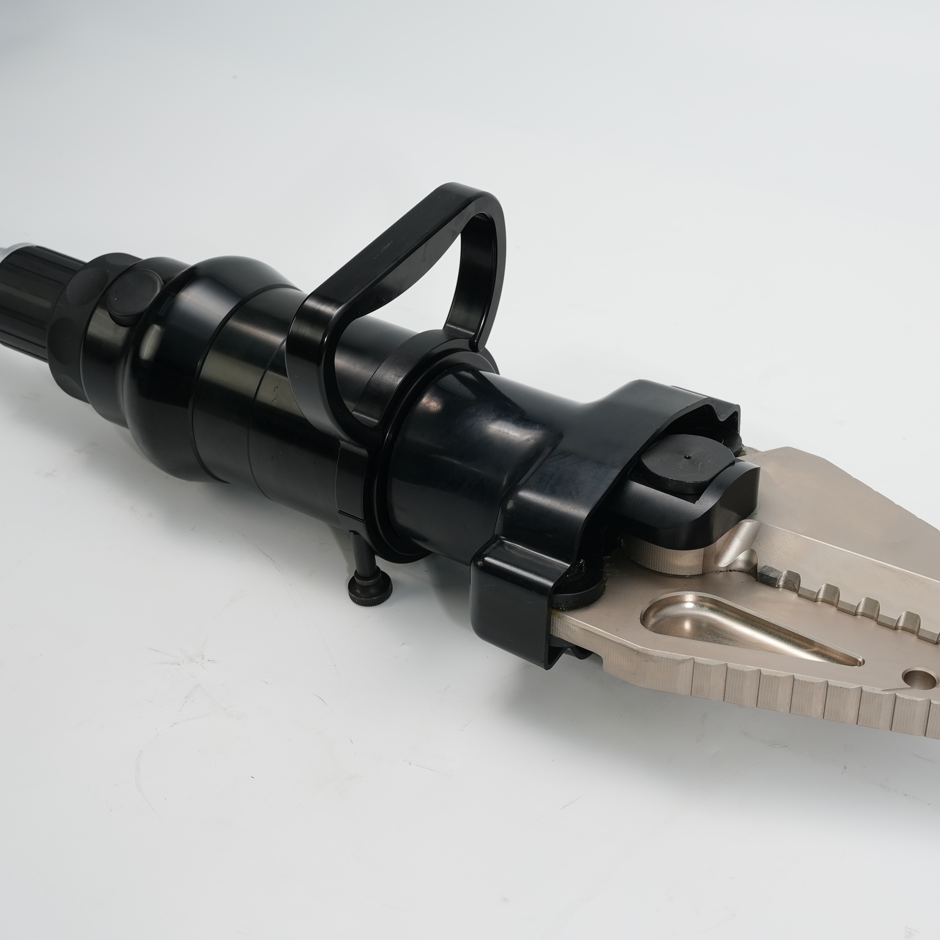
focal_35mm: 68
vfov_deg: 25.5
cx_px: 500
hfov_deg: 25.5
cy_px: 457
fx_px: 2079
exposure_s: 1/100
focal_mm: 49.5
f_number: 11
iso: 400
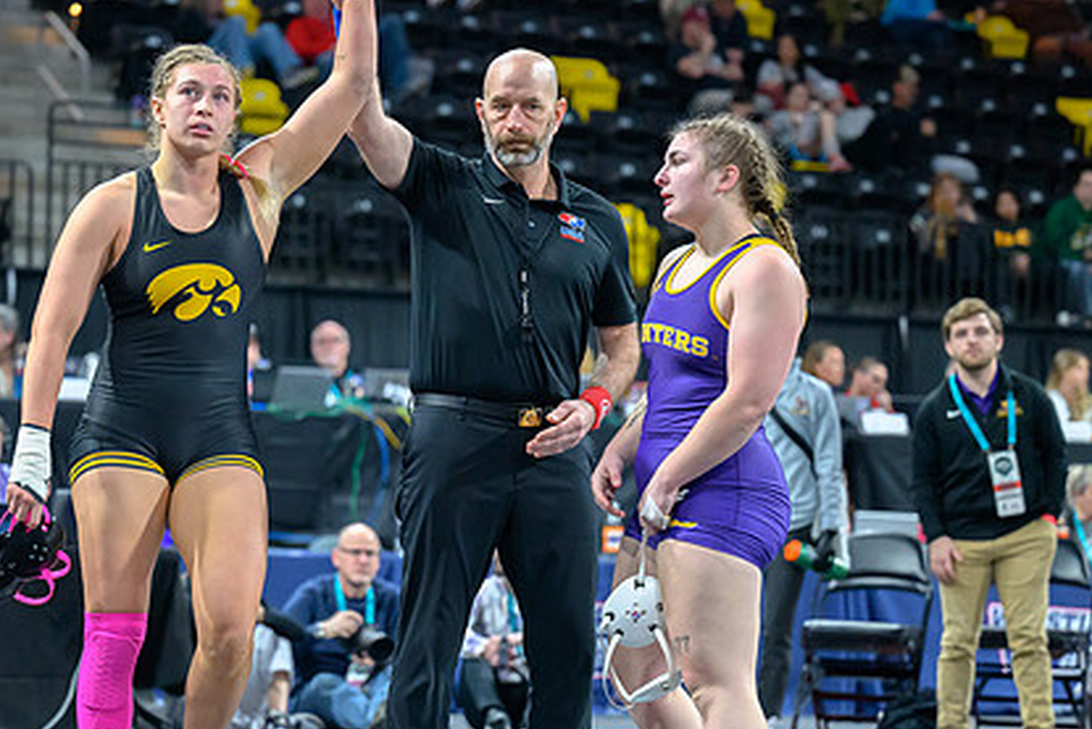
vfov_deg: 10.3
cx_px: 363
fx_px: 4036
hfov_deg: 15.4
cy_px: 417
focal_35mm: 133
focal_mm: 87
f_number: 2.8
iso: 7200
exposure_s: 1/800
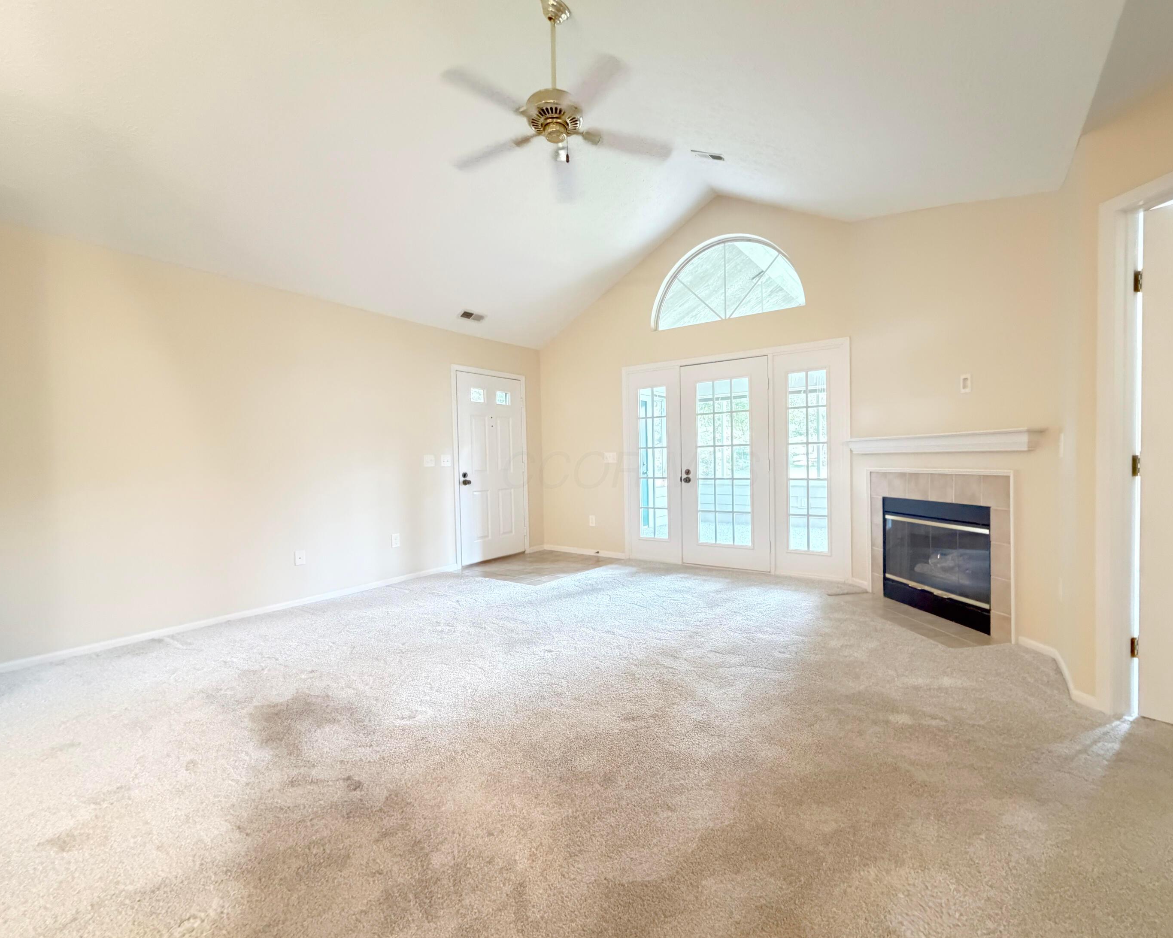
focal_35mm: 15
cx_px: 630
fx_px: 521
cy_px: 469
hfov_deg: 96.6
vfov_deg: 84.0
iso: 1250
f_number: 2.2
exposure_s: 1/60
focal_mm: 2.22
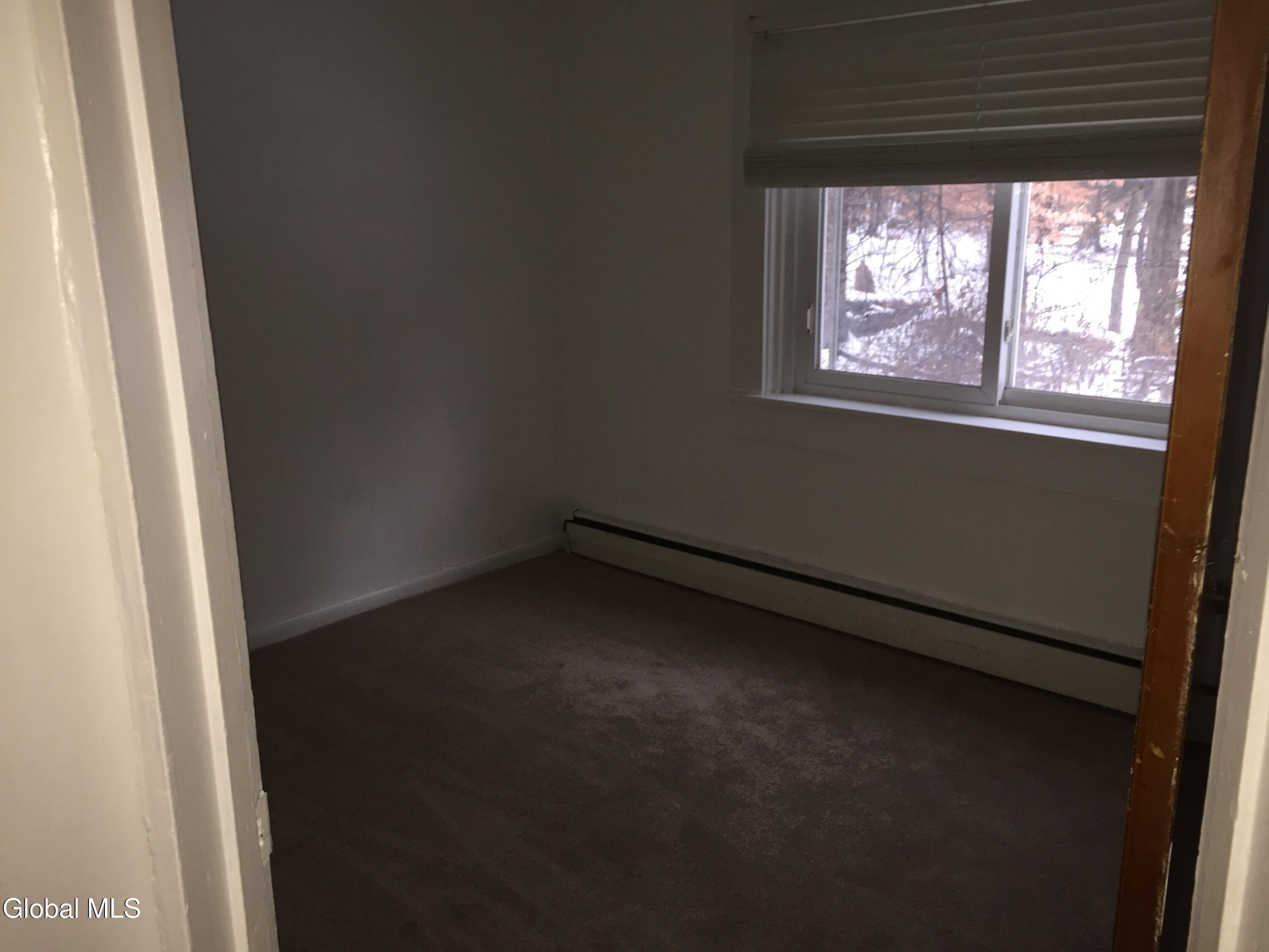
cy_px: 476
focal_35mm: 29
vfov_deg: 48.2
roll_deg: +1.5
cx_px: 634
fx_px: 1063
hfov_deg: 61.7
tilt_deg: -14.2
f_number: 2.2
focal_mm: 4.15
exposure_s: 1/17
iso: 80
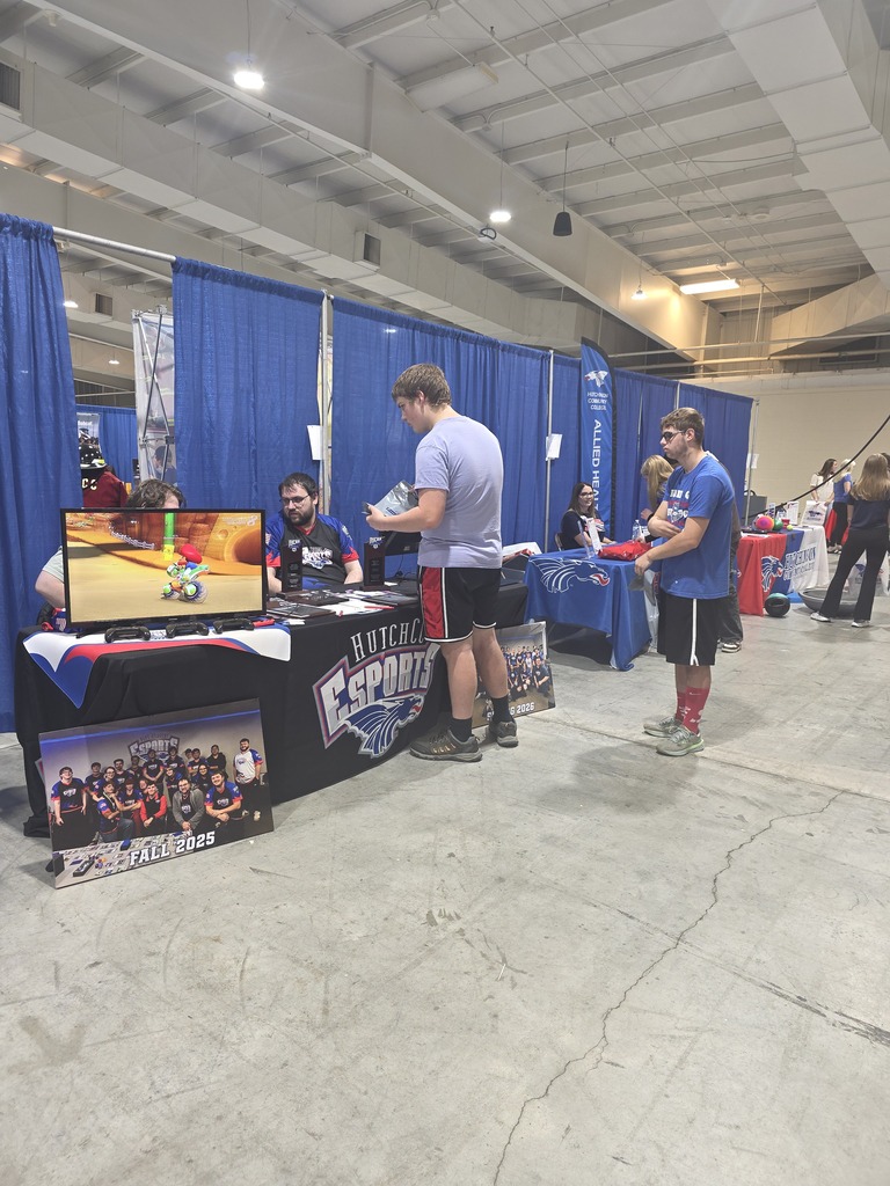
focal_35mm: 23
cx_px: 445
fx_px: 788
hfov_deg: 58.9
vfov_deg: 73.9
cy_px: 593
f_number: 1.7
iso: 100
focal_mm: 6.3
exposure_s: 1/49.4
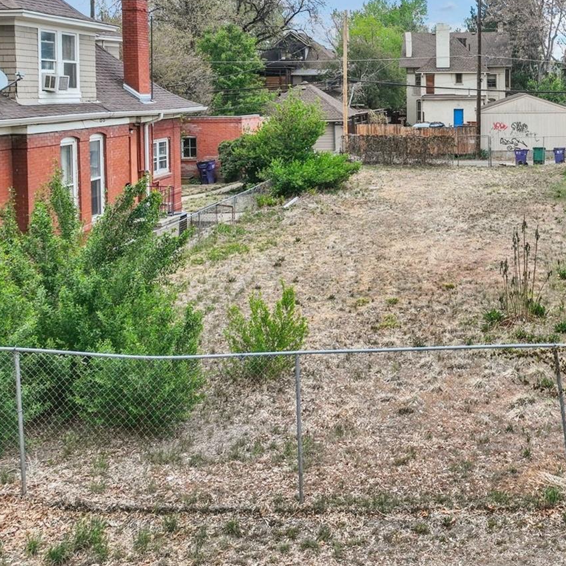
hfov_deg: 39.7
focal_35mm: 40
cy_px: 212
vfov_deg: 41.6
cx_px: 475
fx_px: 740
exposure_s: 1/2000
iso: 420
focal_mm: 12.3
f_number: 2.8
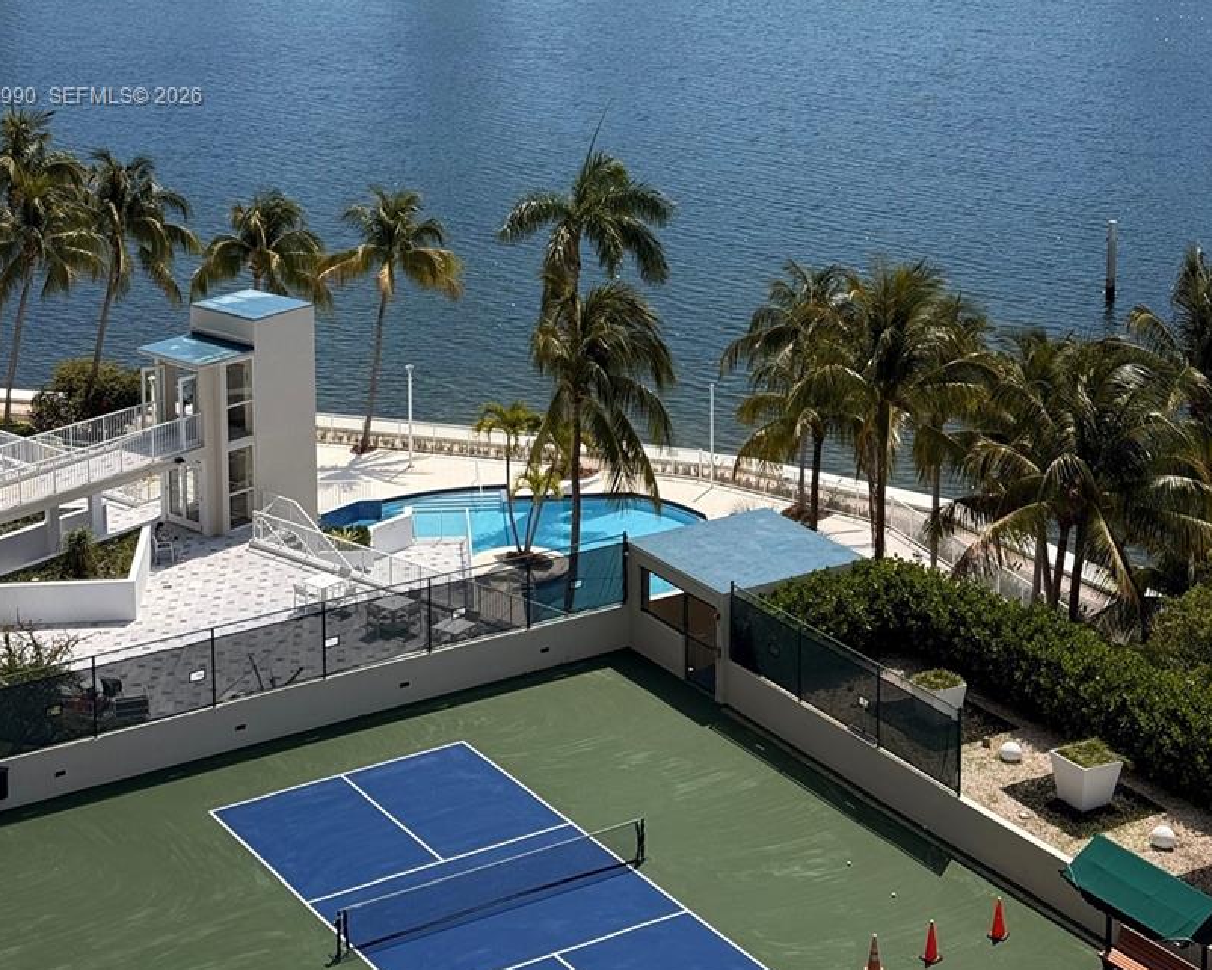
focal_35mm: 70
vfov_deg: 21.4
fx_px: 2512
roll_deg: -0.9
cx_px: 602
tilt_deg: -11.2
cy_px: 98
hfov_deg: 27.1
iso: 80
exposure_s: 1/7143
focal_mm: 6.76
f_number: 1.78
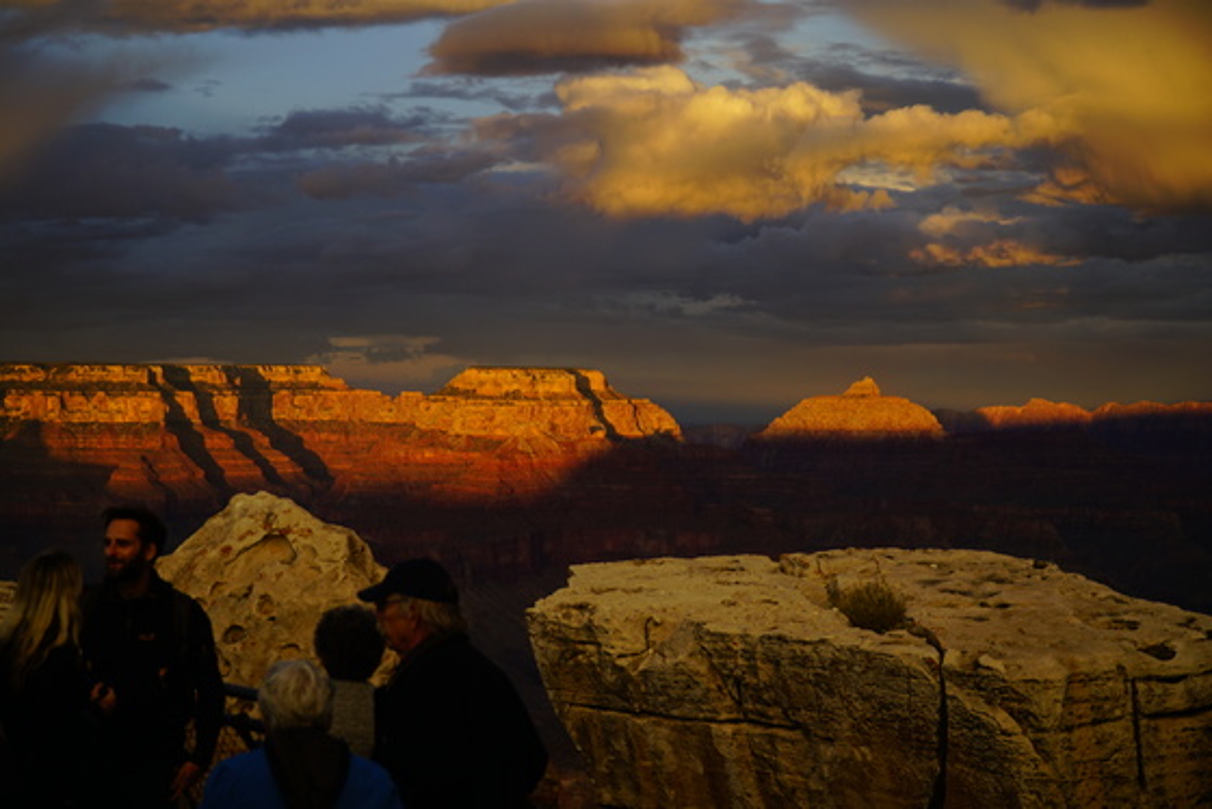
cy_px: 404
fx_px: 2156
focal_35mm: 64
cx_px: 606
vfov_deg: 21.3
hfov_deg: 31.4
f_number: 4
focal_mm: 43
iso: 125
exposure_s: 1/320
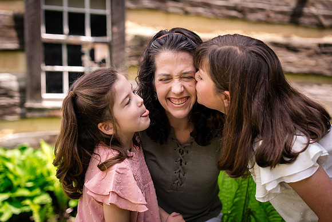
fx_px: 535
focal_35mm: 58
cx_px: 166
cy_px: 111
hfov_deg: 34.5
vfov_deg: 23.4
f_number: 2.8
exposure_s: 1/320
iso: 100
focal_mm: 58
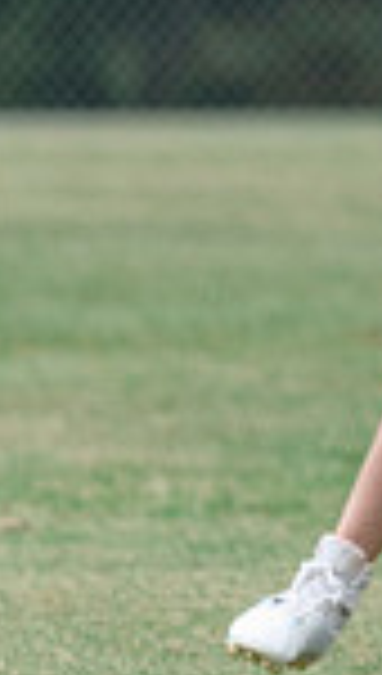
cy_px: -194
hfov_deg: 0.7
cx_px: 1088
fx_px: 31391
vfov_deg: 1.2
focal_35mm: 1753
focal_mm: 200
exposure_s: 1/500
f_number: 3
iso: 250
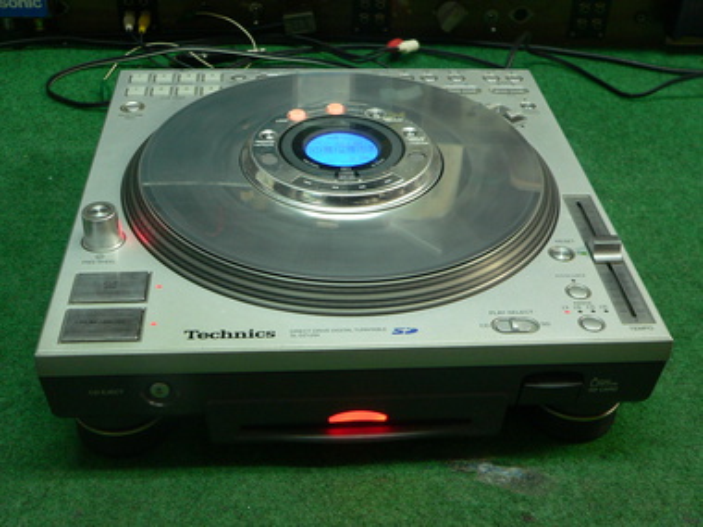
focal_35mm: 44
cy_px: 264
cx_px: 352
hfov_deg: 42.9
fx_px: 894
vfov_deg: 32.9
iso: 200
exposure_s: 1/15
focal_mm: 7.3
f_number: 2.8
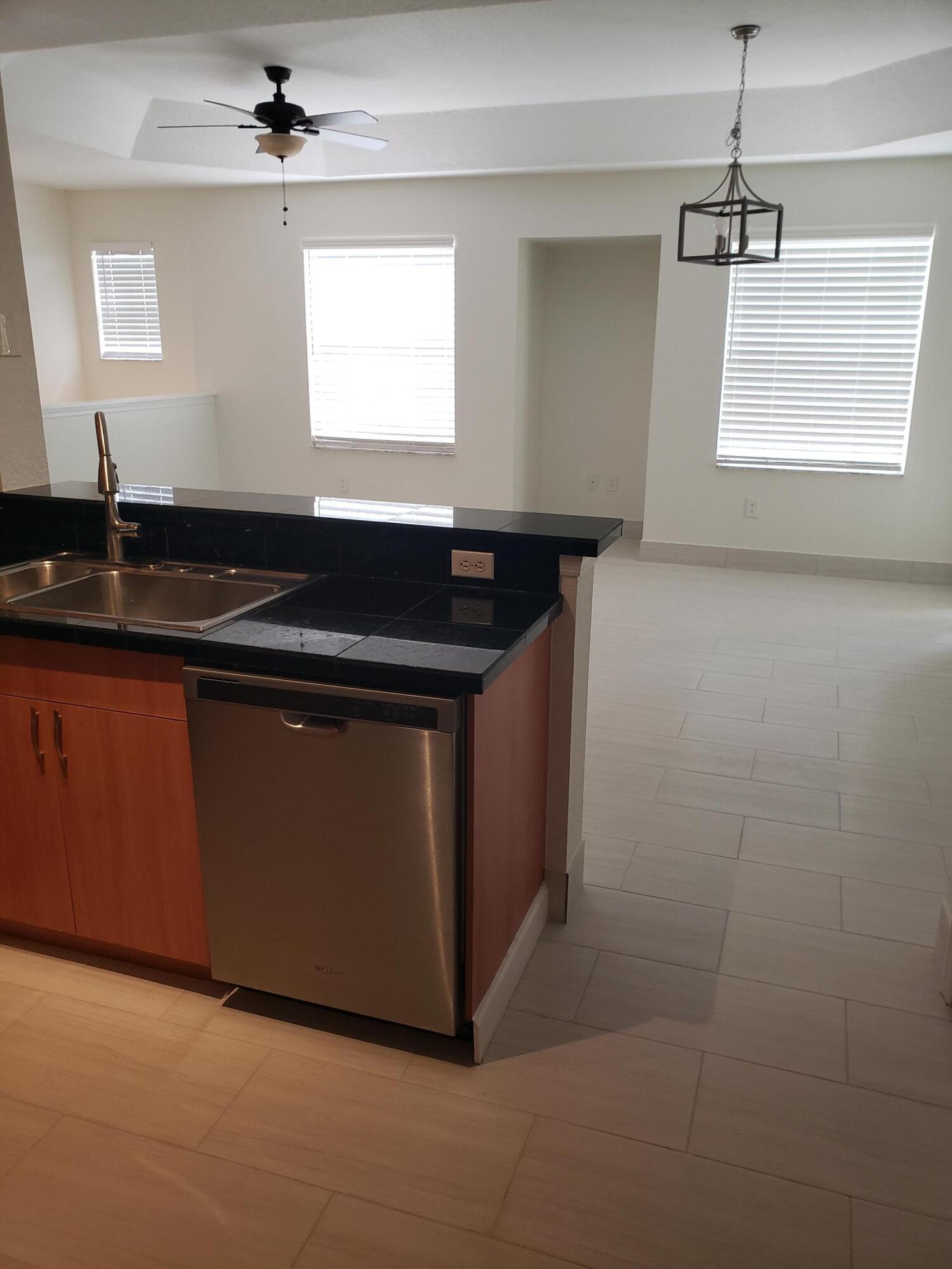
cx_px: 476
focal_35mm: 26
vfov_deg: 67.3
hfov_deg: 53.1
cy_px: 634
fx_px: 953
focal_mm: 4.3
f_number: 2.4
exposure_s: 1/60
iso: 200
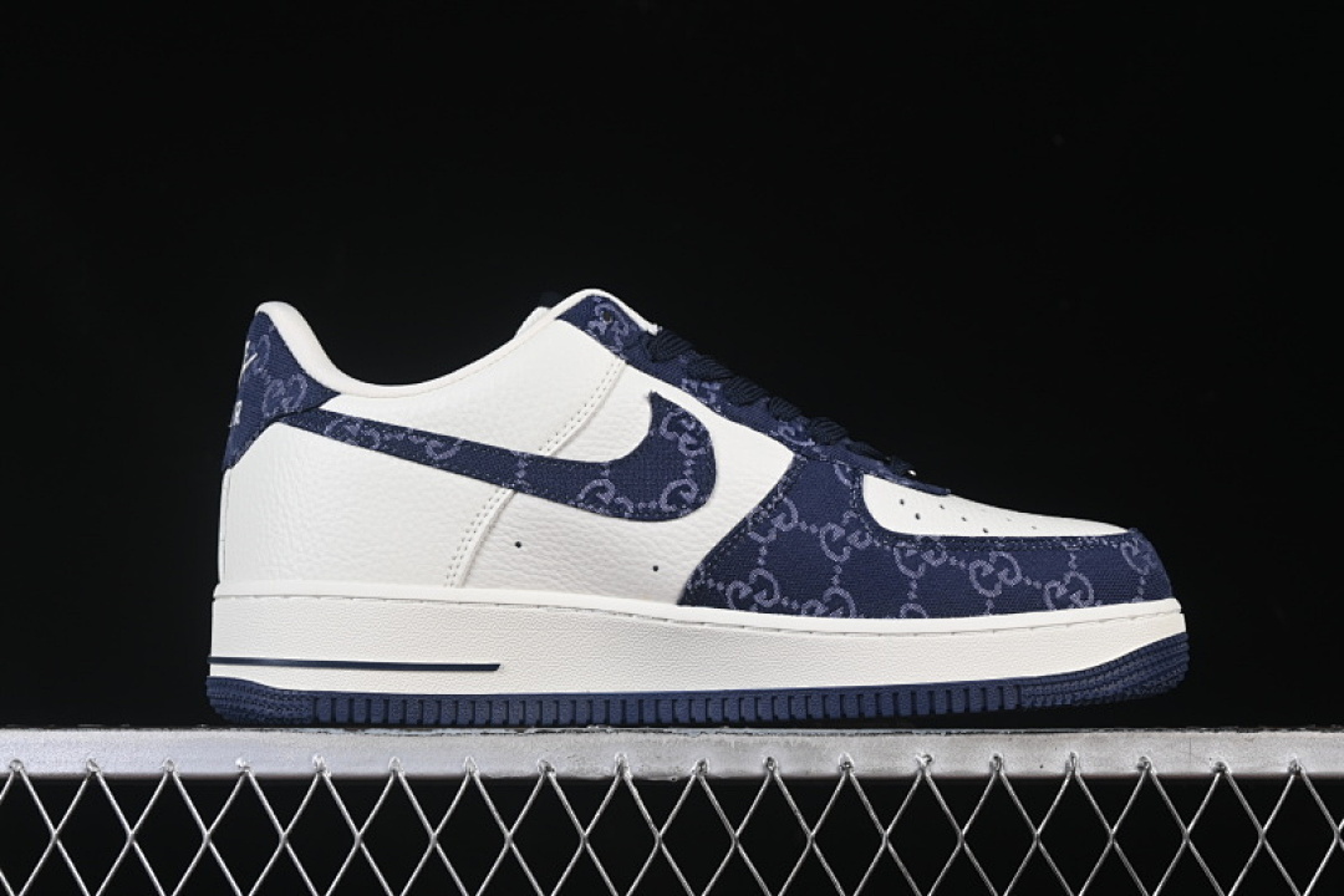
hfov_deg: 27.0
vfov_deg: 18.2
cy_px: 448
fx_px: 2800
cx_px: 672
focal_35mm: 75
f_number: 8
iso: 160
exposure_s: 1/80
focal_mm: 50
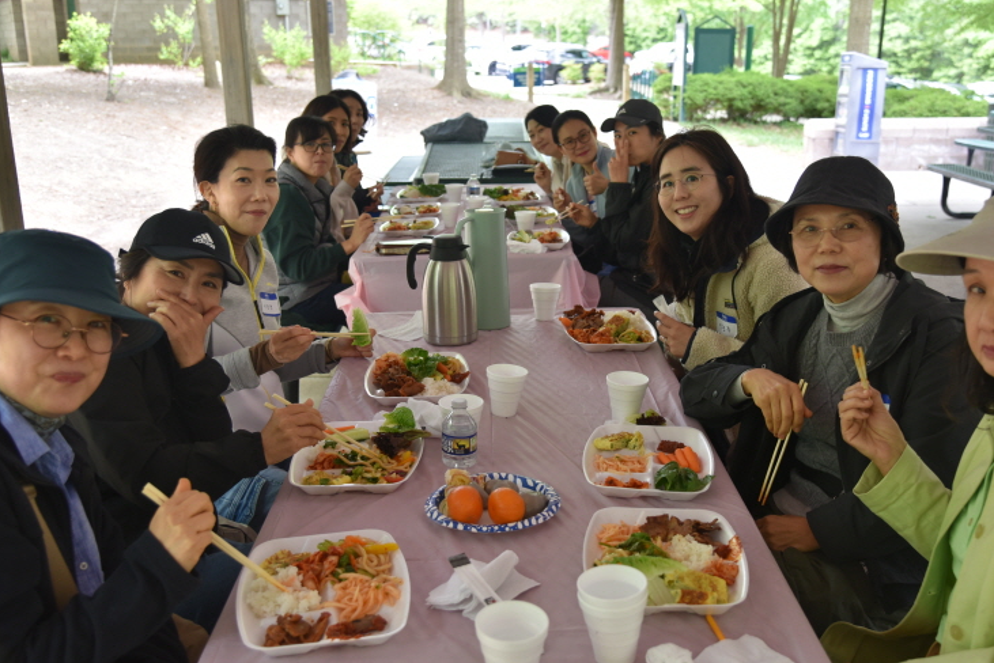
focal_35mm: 35
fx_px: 967
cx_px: 537
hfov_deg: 54.4
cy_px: 312
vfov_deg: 37.9
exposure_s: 1/60
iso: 400
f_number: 4
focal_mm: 32
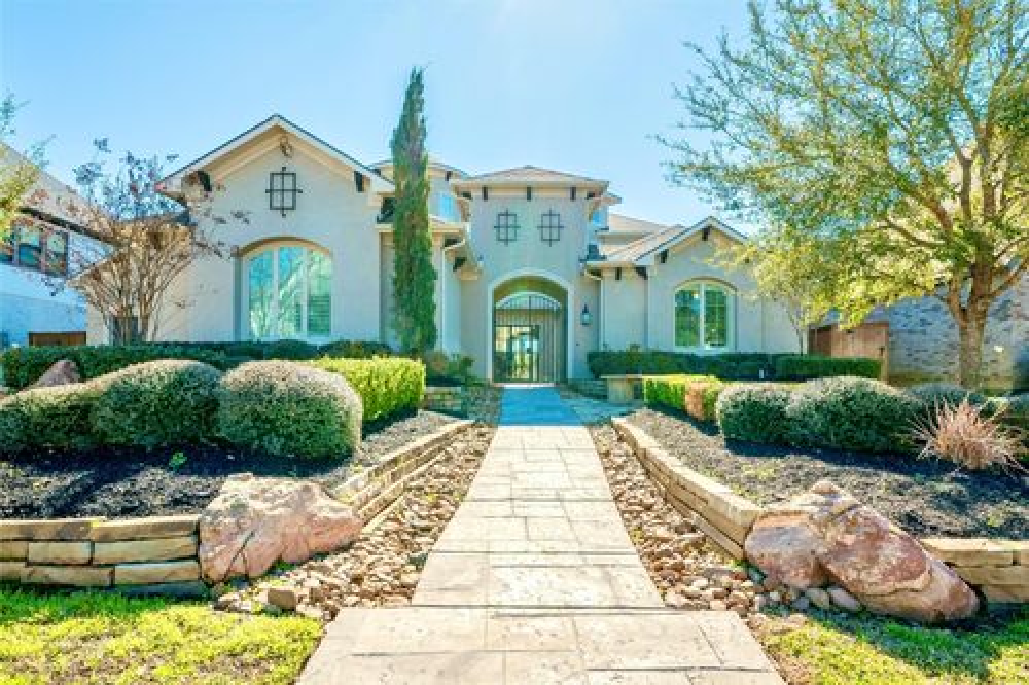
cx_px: 514
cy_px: 342
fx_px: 400
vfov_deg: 81.2
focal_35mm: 14
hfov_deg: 104.3
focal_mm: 14
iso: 320
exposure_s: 1/1250
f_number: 11
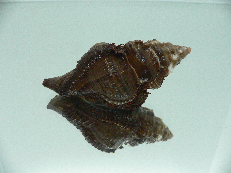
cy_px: 86
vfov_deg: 40.7
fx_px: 234
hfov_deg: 52.6
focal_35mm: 35
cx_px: 116
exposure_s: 1/60
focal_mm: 4.6
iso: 150
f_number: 2.8
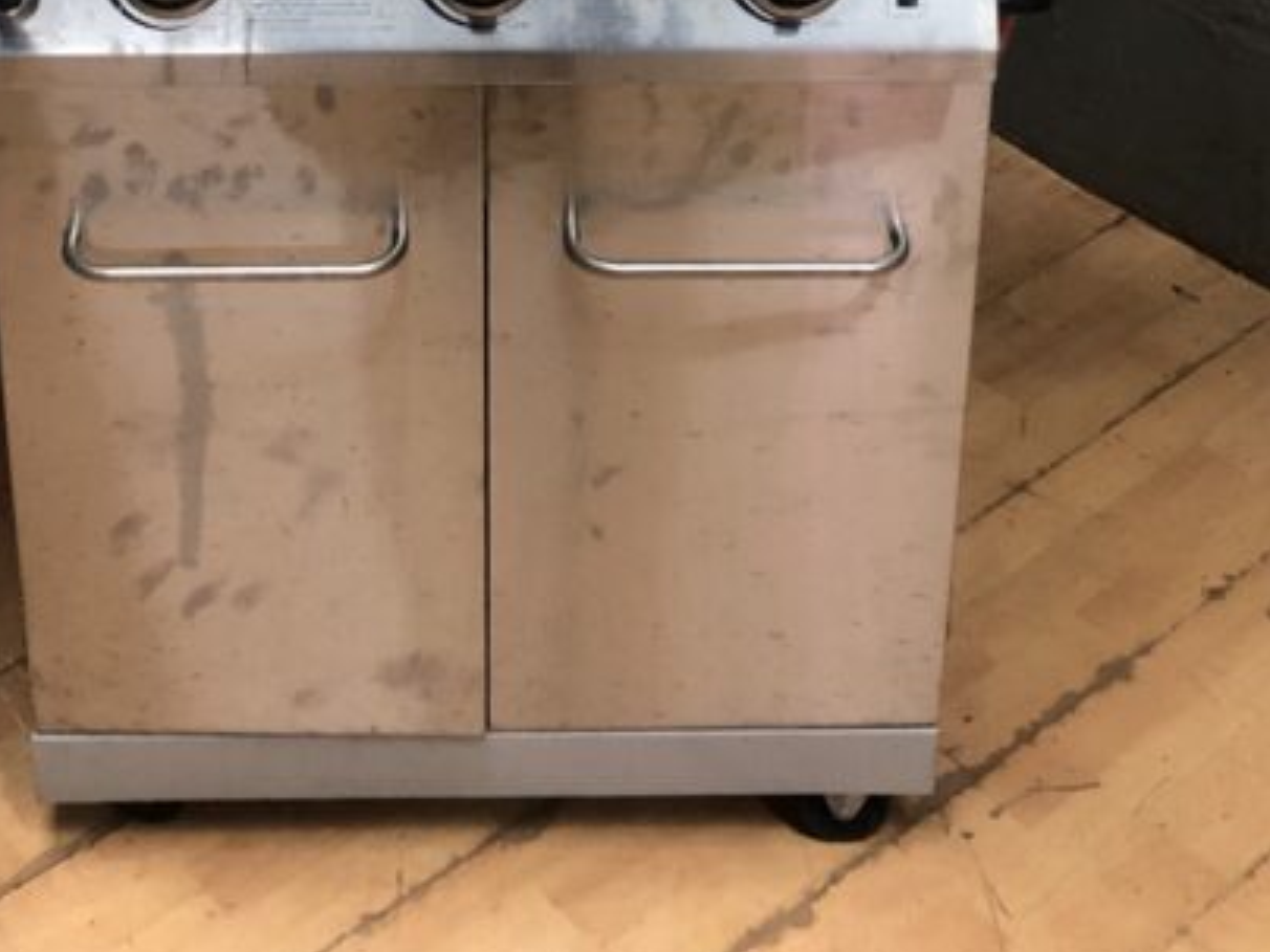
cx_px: 472
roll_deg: -0.3
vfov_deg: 19.4
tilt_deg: -25.9
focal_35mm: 71
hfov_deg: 27.3
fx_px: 2605
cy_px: -233
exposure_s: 1/17
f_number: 1.8
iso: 80
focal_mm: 3.99
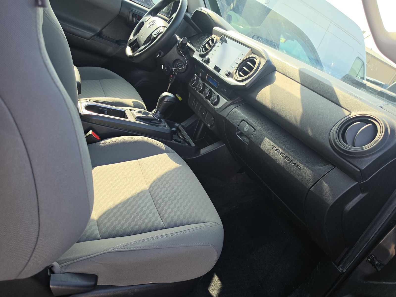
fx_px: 263
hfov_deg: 73.9
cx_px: 198
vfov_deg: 58.9
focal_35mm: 23
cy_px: 148
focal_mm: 6.5
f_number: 1.4
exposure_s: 1/207
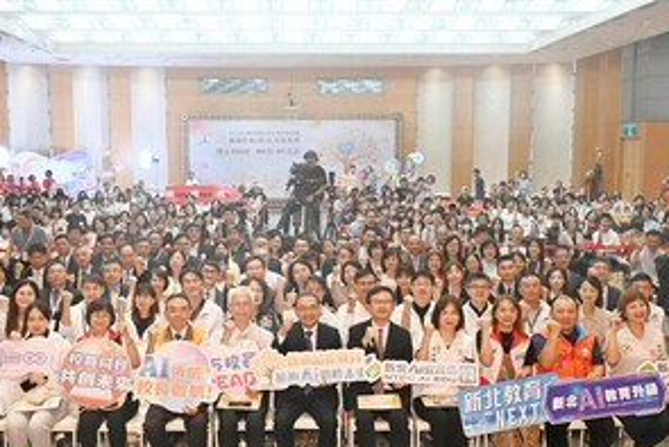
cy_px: 267
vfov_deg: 31.4
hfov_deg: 45.7
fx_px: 793
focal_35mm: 43
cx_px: 306
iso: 2800
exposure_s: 1/125
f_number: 5.6
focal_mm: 31.5
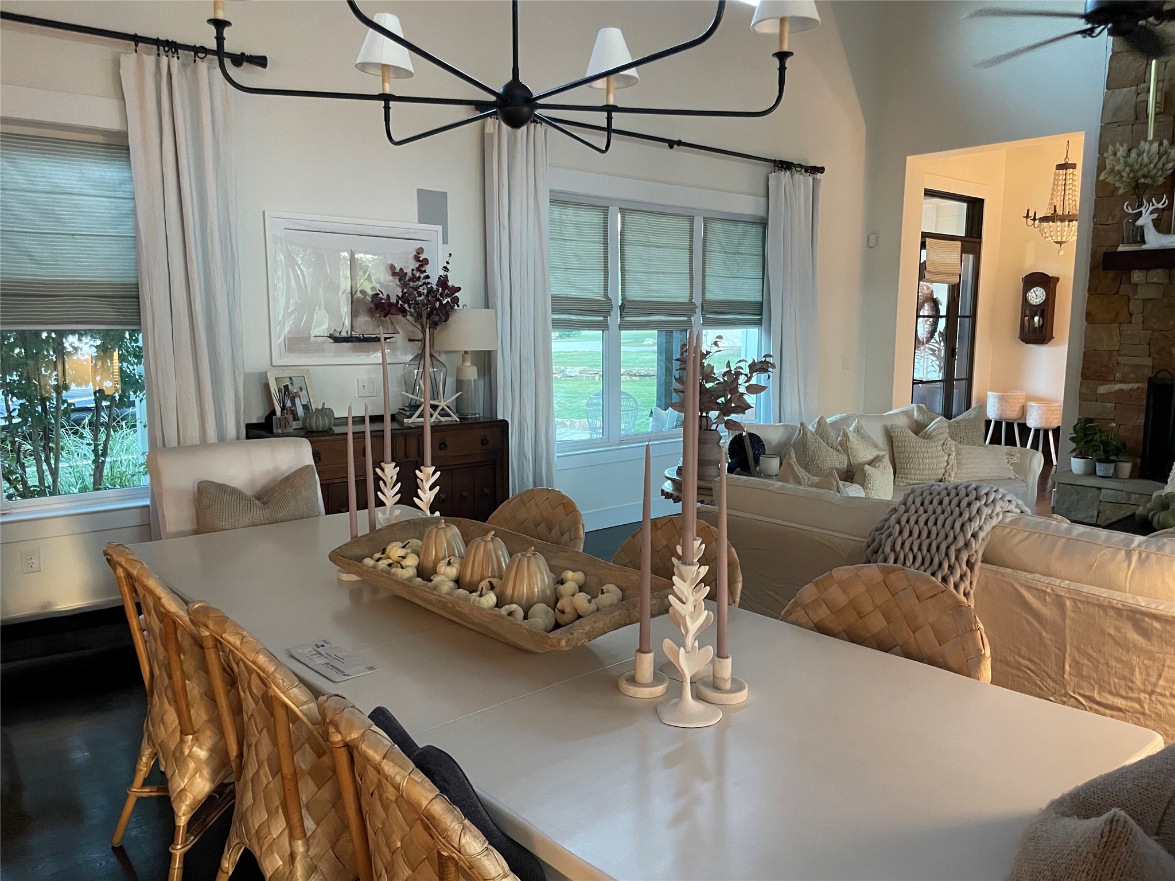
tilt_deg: -7.4
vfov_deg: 53.1
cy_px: 440
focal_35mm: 26
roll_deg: +0.3
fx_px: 883
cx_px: 588
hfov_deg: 67.3
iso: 500
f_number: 1.6
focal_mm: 4.2
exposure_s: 1/60
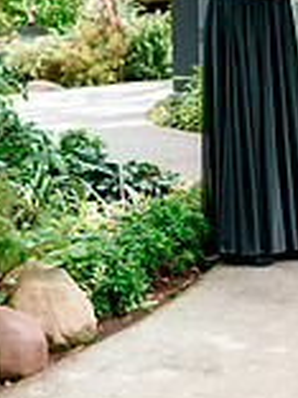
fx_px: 1595
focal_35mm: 139
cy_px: -94
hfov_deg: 10.5
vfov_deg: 13.7
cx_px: 362
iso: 500
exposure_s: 1/400
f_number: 2.5
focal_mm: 50
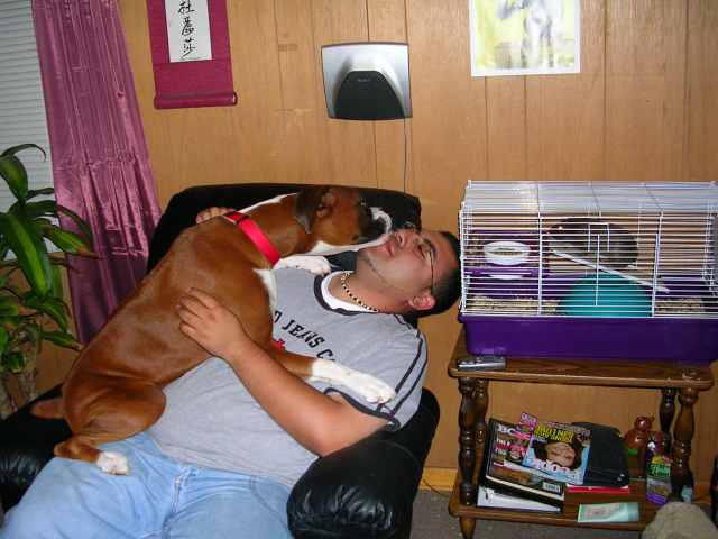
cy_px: 270
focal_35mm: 38
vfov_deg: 37.7
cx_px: 359
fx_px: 788
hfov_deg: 49.0
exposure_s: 1/60.1
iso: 84
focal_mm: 5.8
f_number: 2.8
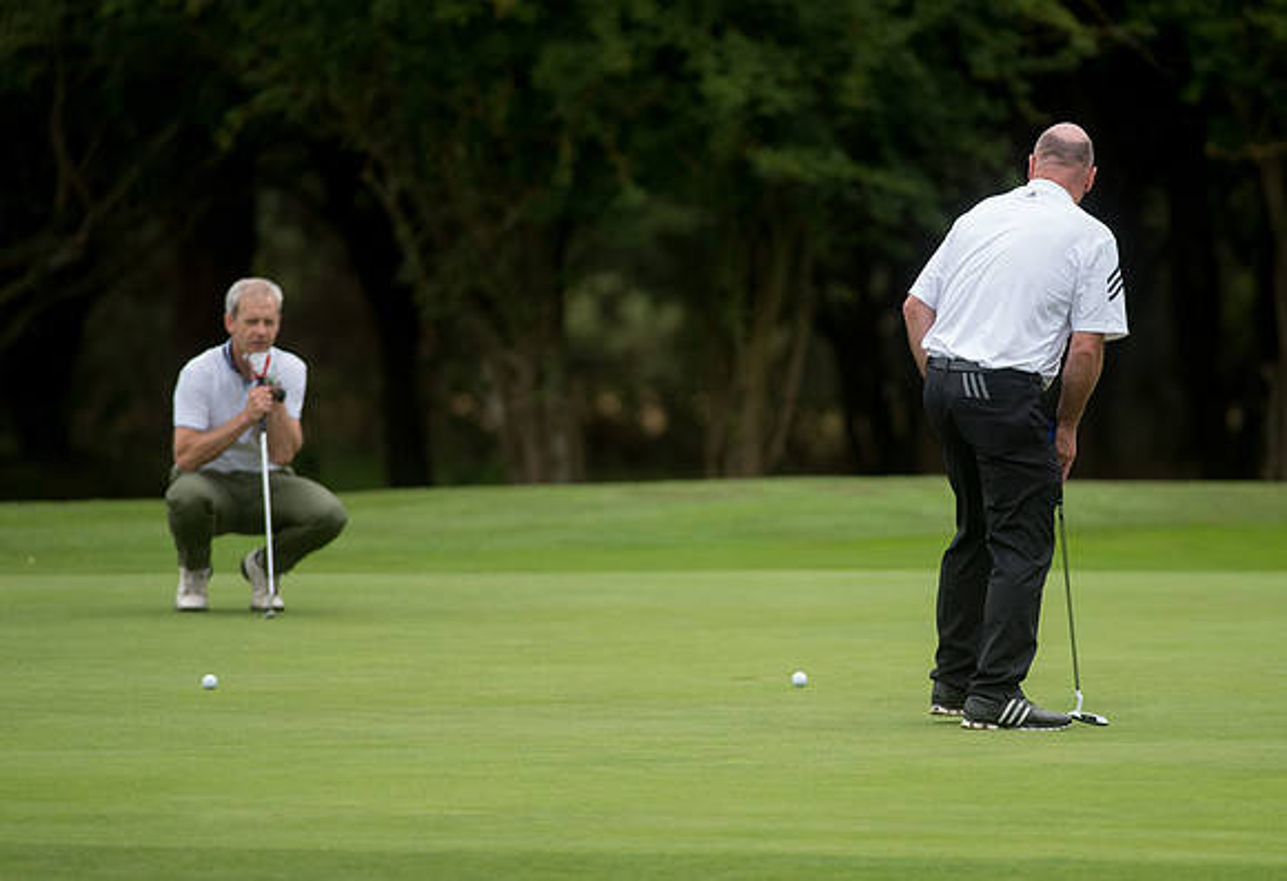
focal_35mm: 407
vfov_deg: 3.4
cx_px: 762
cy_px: 435
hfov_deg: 5.0
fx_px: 14672
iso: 800
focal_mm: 300
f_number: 4
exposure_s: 1/3200
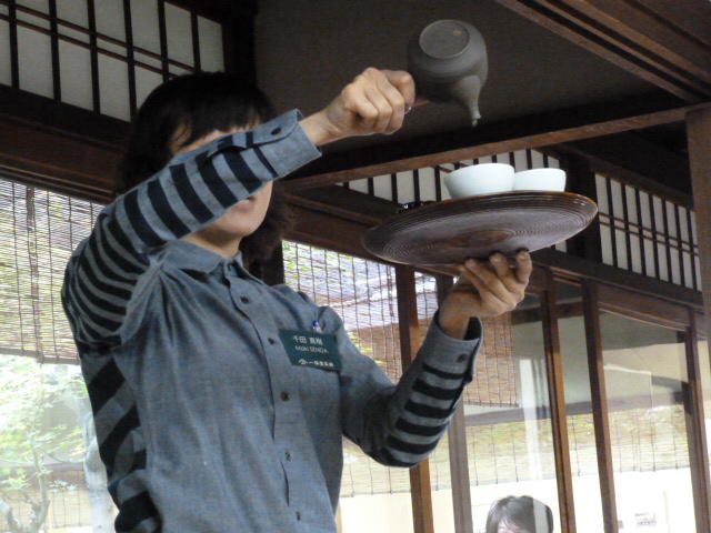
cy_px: 266
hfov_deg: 20.4
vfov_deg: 15.4
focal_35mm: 96
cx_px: 356
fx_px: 1972
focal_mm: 17.3
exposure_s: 1/15
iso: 1600
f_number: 5
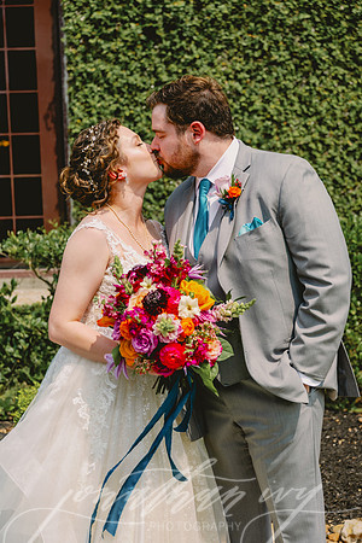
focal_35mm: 60
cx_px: 181
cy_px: 272
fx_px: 905
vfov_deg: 33.4
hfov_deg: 22.6
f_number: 3.5
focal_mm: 60
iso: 64
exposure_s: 1/1250
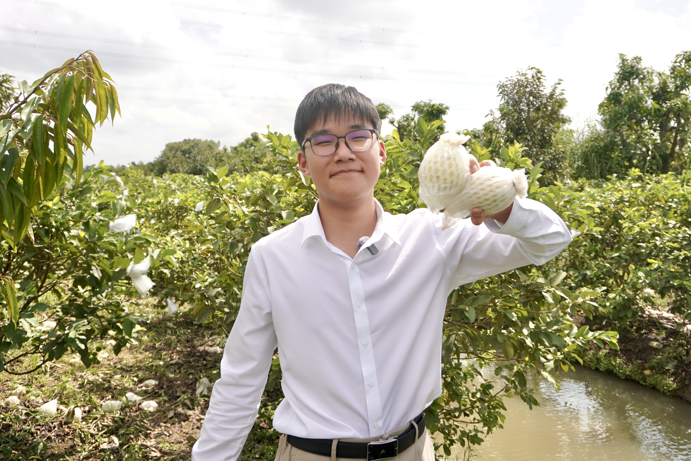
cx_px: 352
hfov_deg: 55.8
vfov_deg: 38.9
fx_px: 653
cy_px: 206
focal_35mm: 34
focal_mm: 20
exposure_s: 1/640
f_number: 4.5
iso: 100
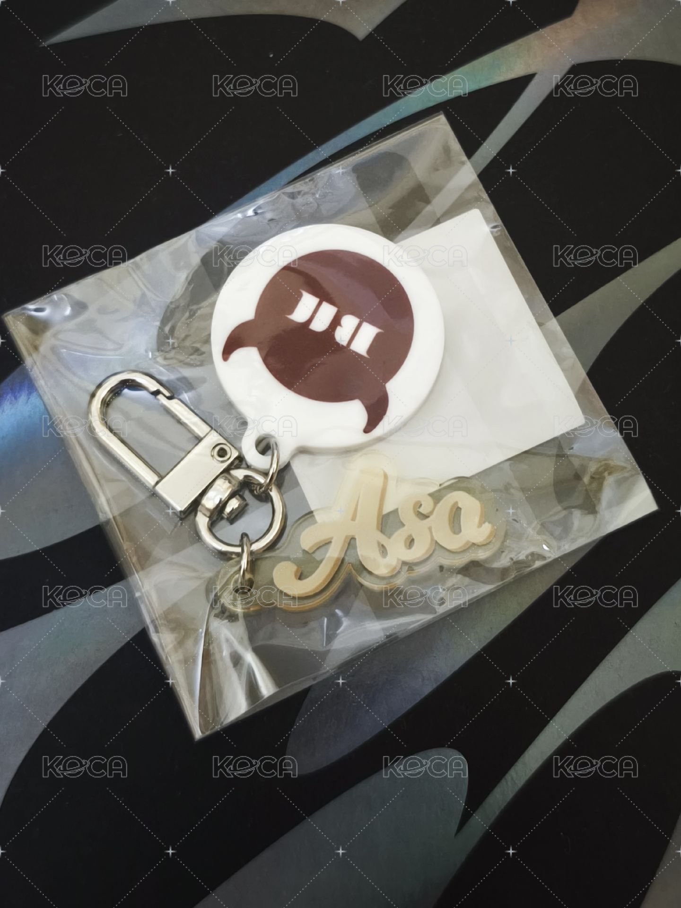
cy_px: 454
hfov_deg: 24.4
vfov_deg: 32.2
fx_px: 1574
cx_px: 340
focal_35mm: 60
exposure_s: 1/24
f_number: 1.6
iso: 1000
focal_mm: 6.57
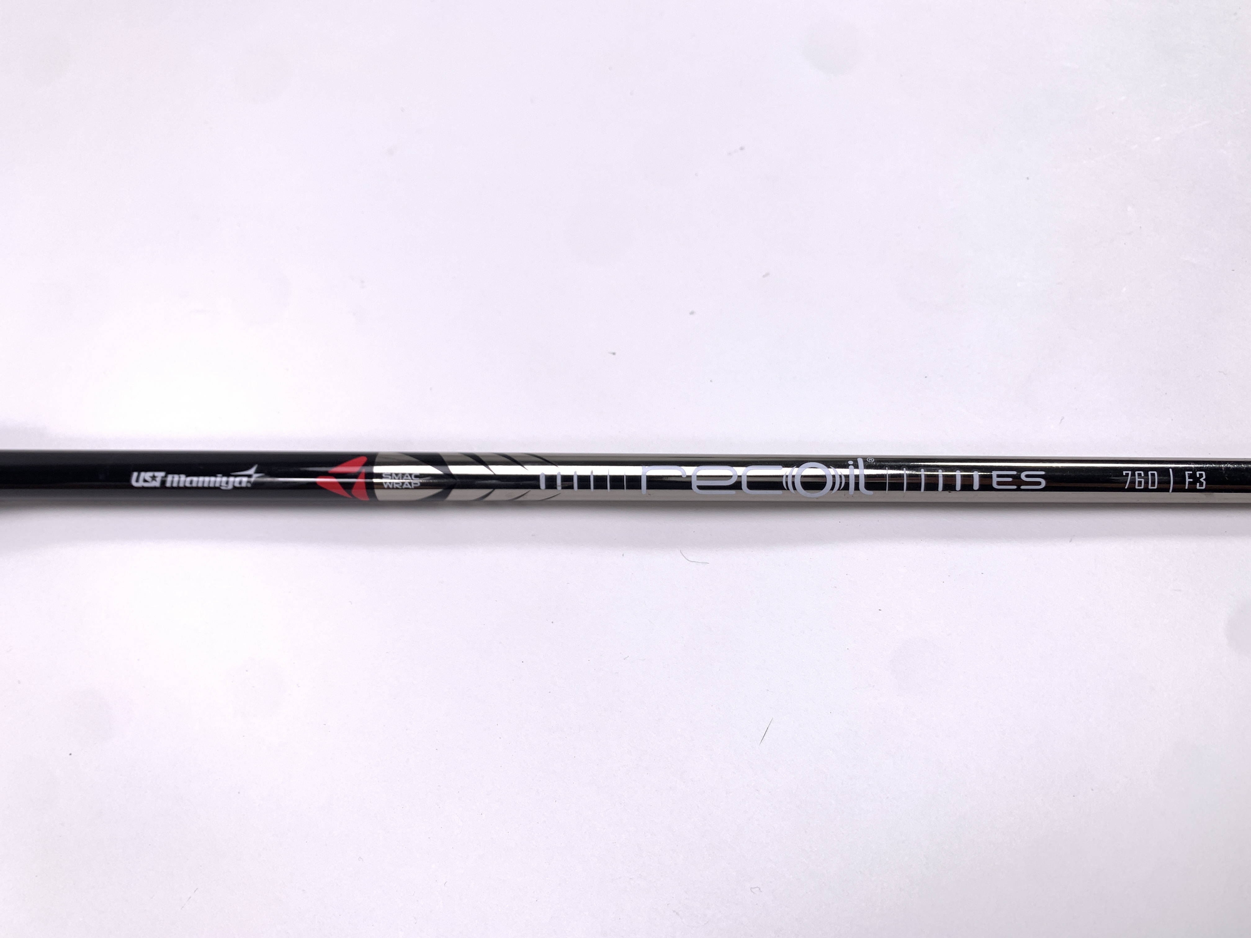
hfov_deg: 67.3
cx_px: 626
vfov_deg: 53.1
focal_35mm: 26
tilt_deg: -56.0
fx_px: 940
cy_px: 469
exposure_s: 1/290
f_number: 1.8
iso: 25
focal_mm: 4.25
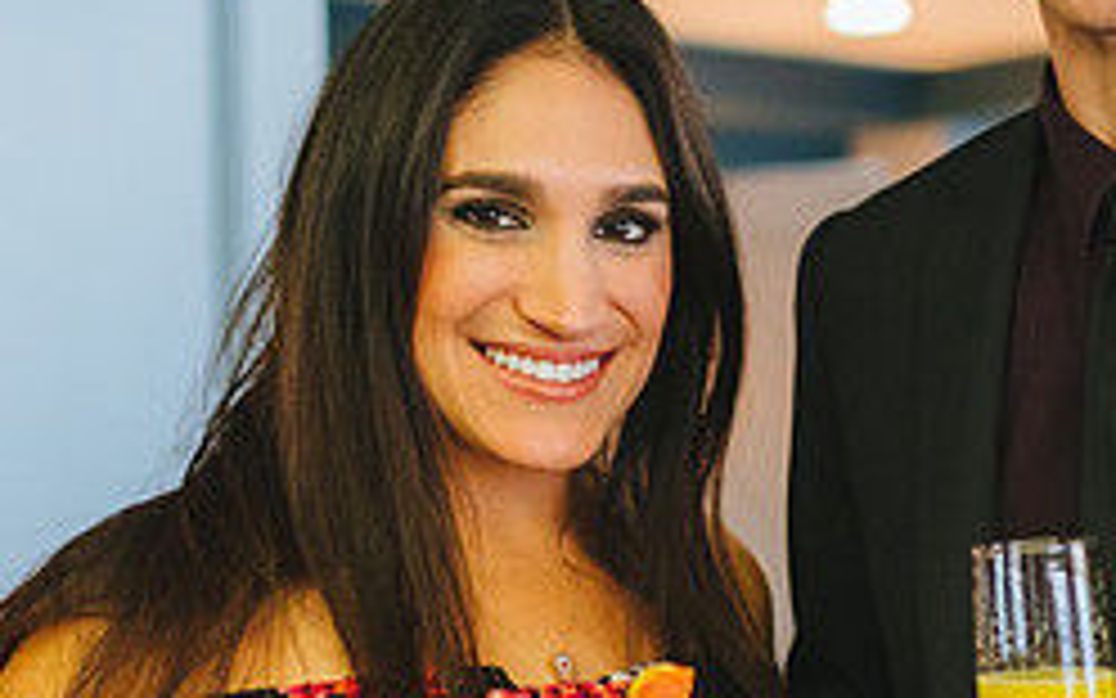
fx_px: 2950
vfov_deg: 13.5
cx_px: 700
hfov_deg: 21.4
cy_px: 414
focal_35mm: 97
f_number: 2
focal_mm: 35
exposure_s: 1/200
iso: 2500
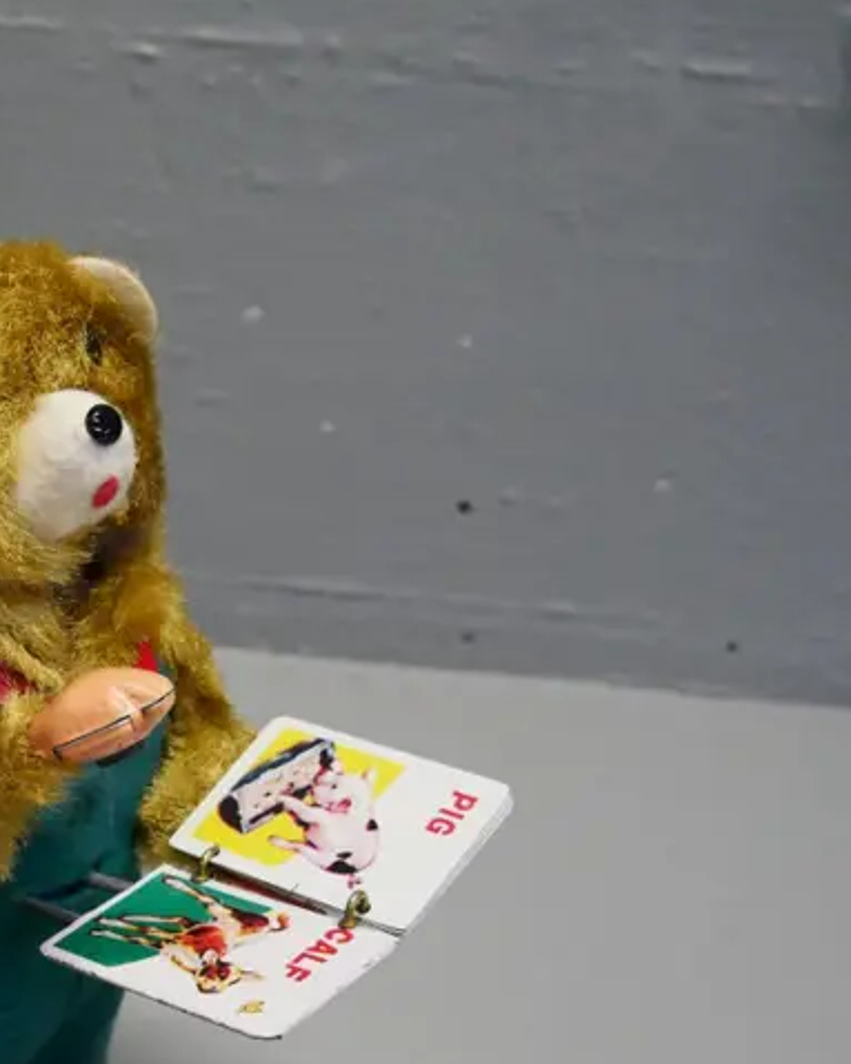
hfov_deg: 19.8
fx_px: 2236
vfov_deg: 26.5
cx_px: -249
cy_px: 766
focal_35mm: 71
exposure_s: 1/160
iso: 1600
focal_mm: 17
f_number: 4.5
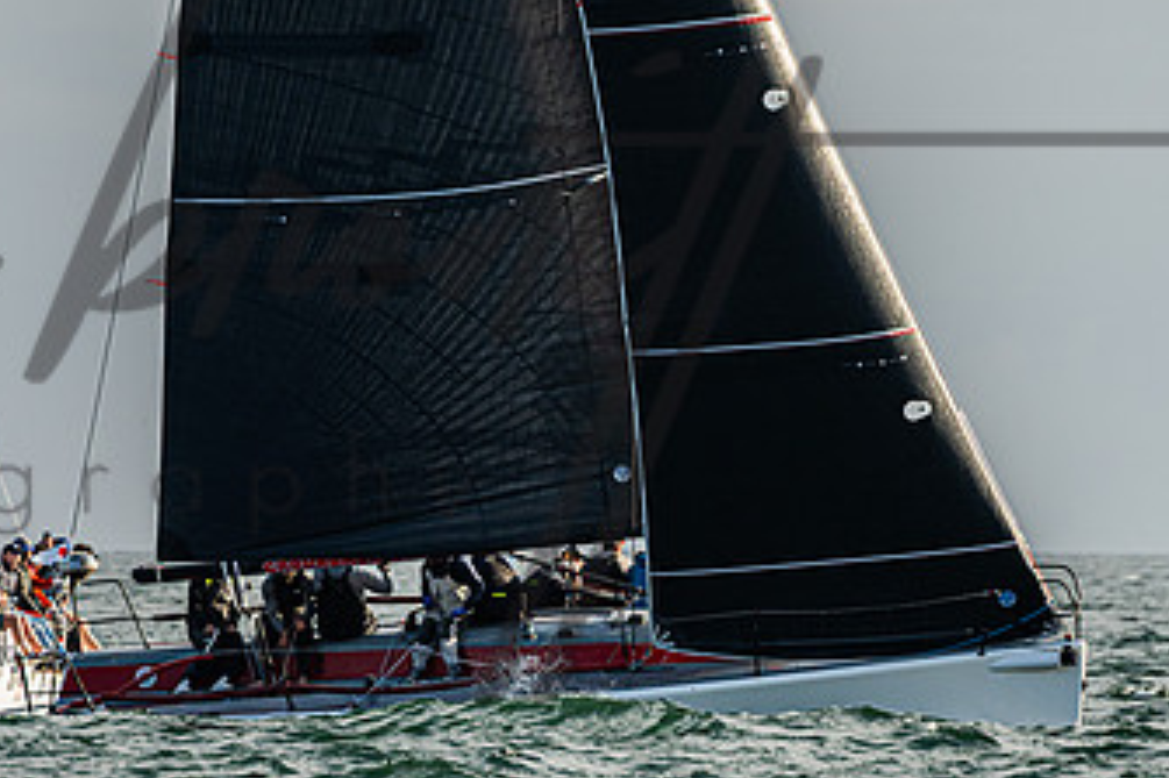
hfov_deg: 2.2
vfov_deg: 1.5
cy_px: 397
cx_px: 515
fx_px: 29826
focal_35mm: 919
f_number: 5.6
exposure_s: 1/1000
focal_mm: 400
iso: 250
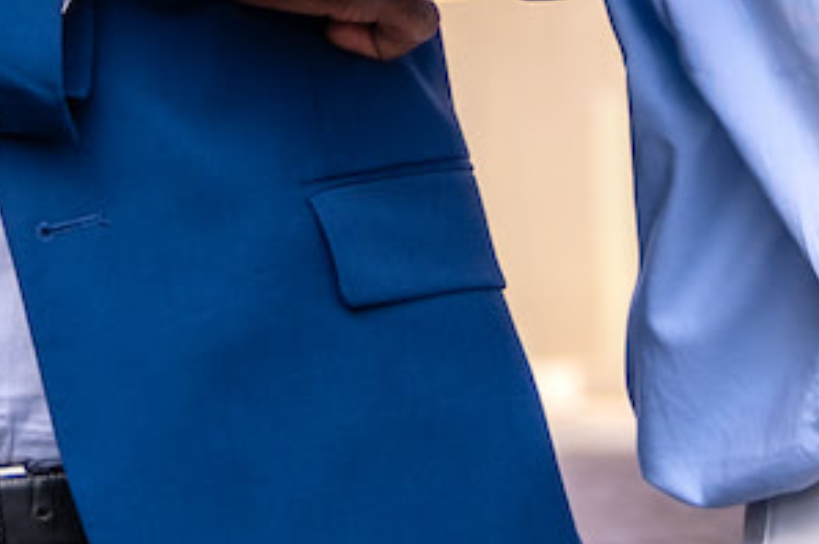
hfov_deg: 7.1
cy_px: -411
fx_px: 6598
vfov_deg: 4.7
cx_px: 71
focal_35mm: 290
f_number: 2.8
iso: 100
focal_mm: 43.2
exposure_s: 1/500
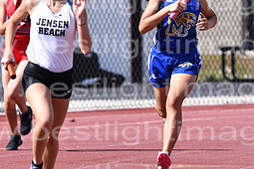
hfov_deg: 2.0
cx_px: 160
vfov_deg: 1.3
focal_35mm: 1025
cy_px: 68
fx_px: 7231
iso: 100
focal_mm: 300
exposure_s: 1/640
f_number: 5.6
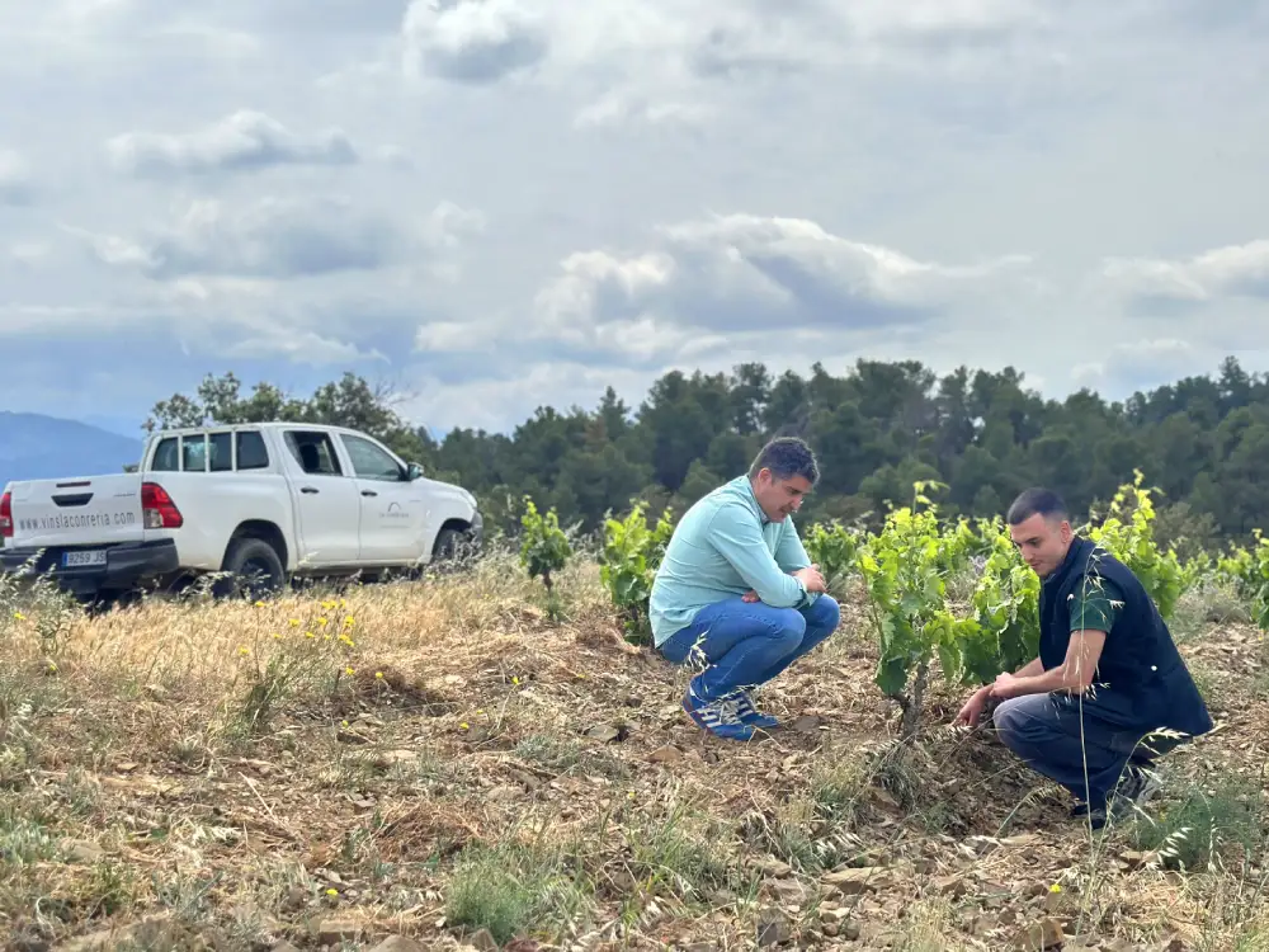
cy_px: 476
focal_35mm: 48
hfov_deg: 39.7
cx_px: 634
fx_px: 1760
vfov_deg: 30.3
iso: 100
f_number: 1.78
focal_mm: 6.86
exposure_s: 1/5556
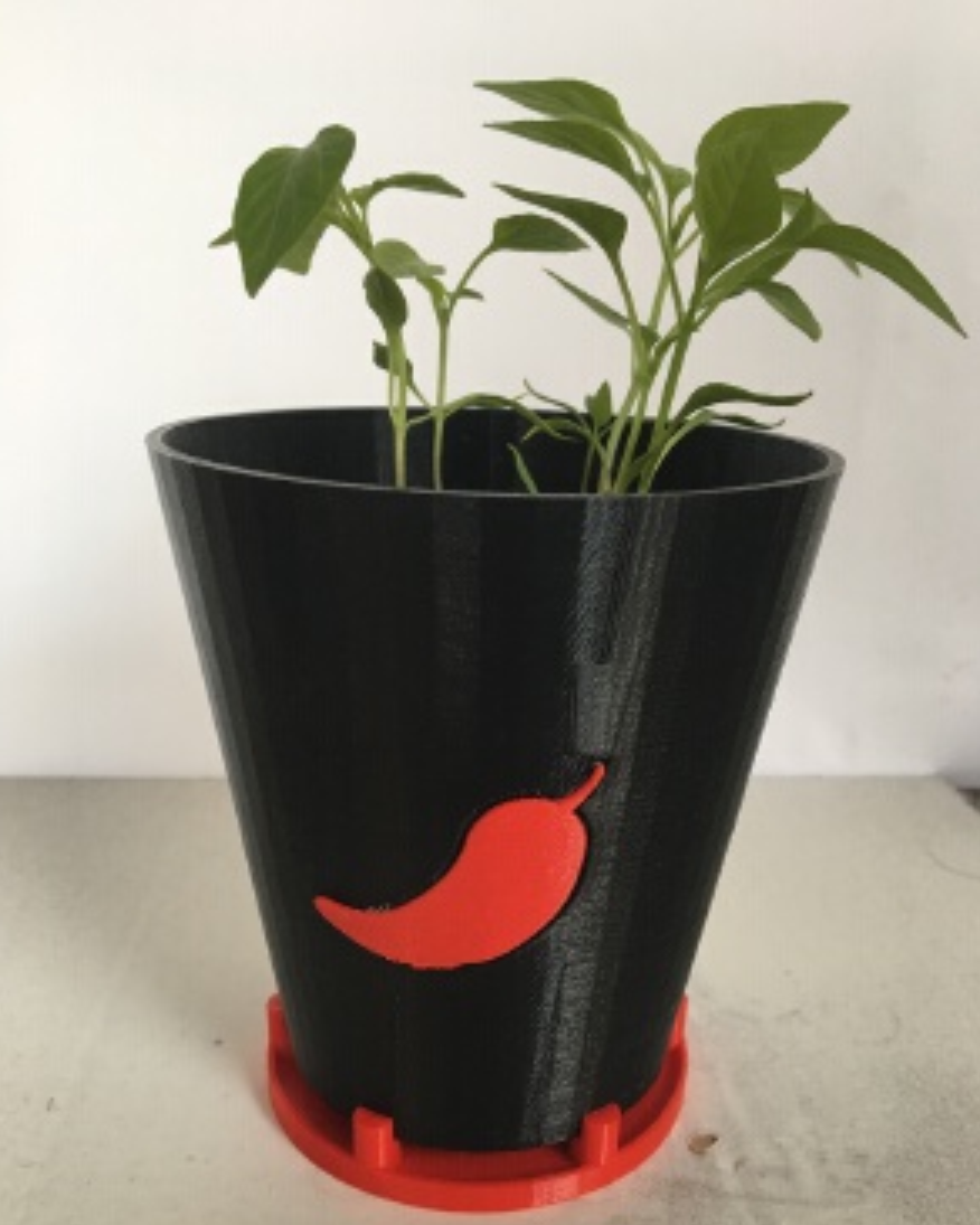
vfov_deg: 57.1
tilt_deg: -17.3
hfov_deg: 47.1
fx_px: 1124
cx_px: 493
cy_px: 668
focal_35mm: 31
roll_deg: -1.6
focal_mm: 4.15
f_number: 2.2
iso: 50
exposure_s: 1/33
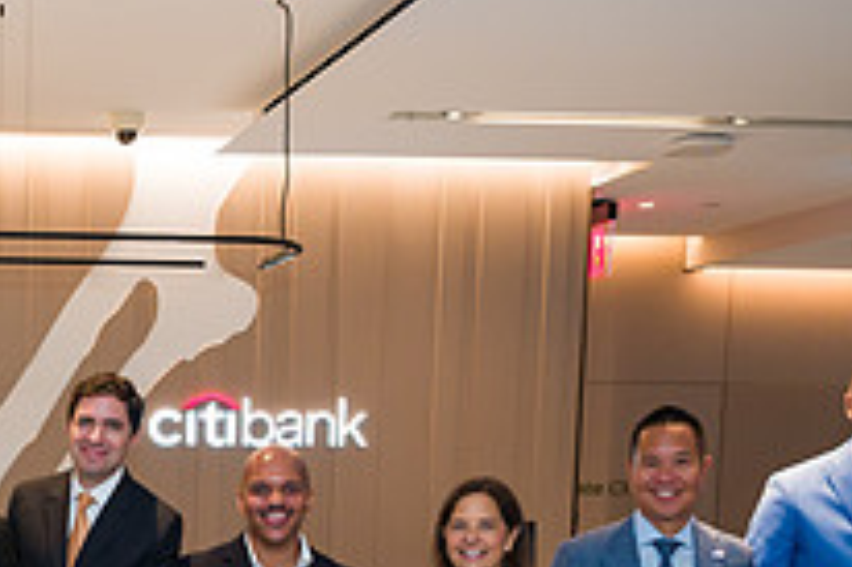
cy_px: 679
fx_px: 1608
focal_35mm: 68
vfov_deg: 18.9
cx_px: -66
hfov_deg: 27.4
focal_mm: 24
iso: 640
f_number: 4.5
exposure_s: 1/200
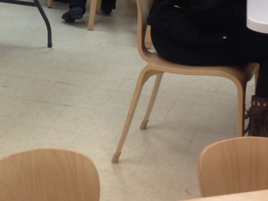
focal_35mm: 107
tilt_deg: -6.8
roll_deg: -0.7
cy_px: -118
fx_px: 828
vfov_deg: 13.0
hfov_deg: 17.7
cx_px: -35
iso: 50
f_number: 2.4
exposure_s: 1/30
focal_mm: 4.12
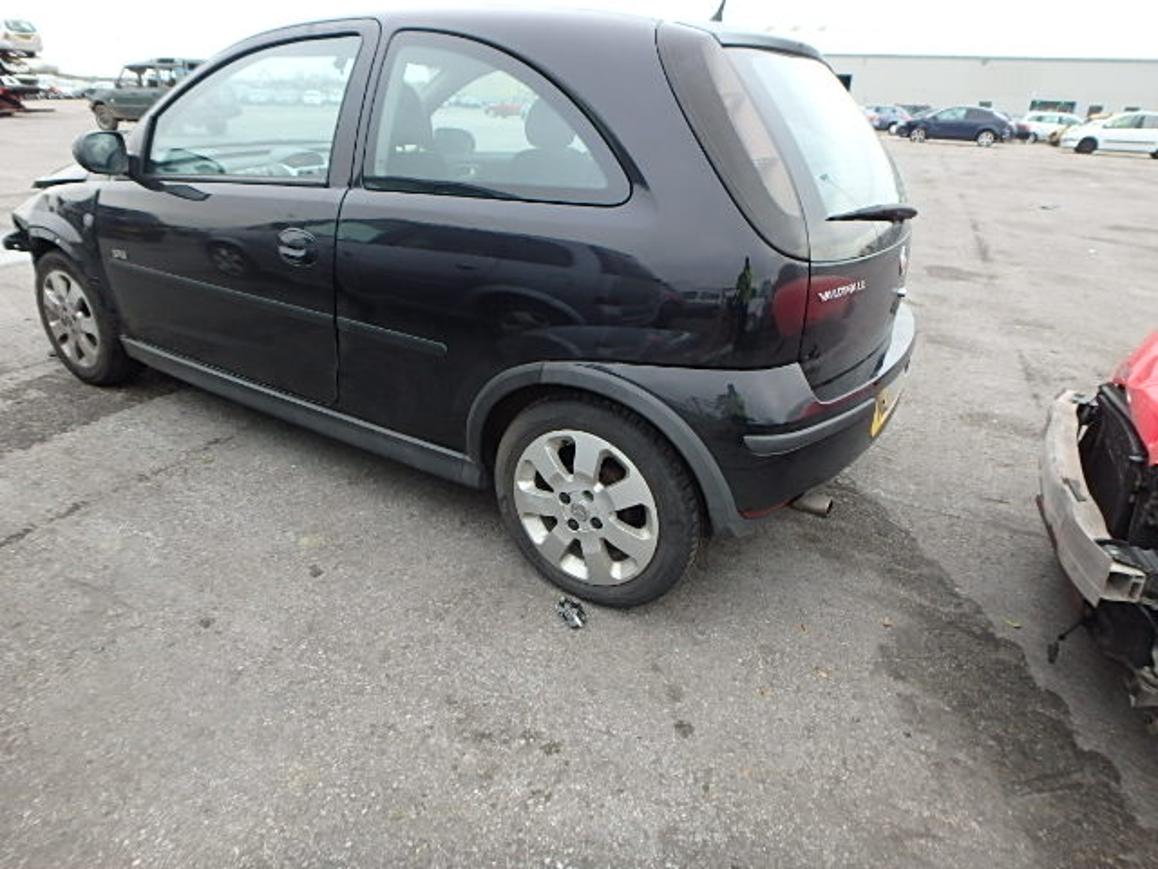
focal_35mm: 21
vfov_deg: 63.4
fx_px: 703
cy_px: 434
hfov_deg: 79.0
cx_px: 579
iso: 200
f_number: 3.5
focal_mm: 3.7
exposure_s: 1/50
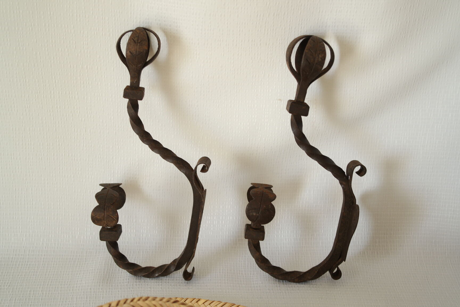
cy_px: 154
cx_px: 230
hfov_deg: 34.5
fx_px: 741
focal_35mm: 58
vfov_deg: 23.4
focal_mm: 38
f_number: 6.3
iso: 400
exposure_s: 1/30
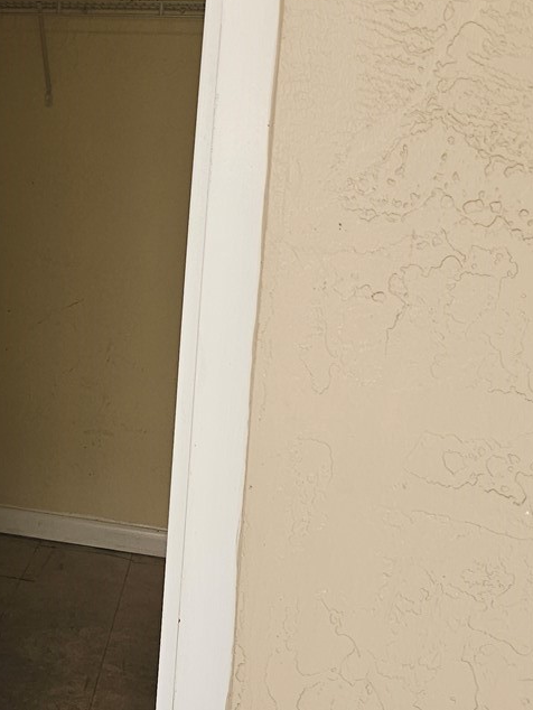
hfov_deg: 23.5
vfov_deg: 32.8
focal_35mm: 58
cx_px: -74
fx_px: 1190
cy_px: 216
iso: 32
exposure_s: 1/60
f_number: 1.7
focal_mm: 6.3
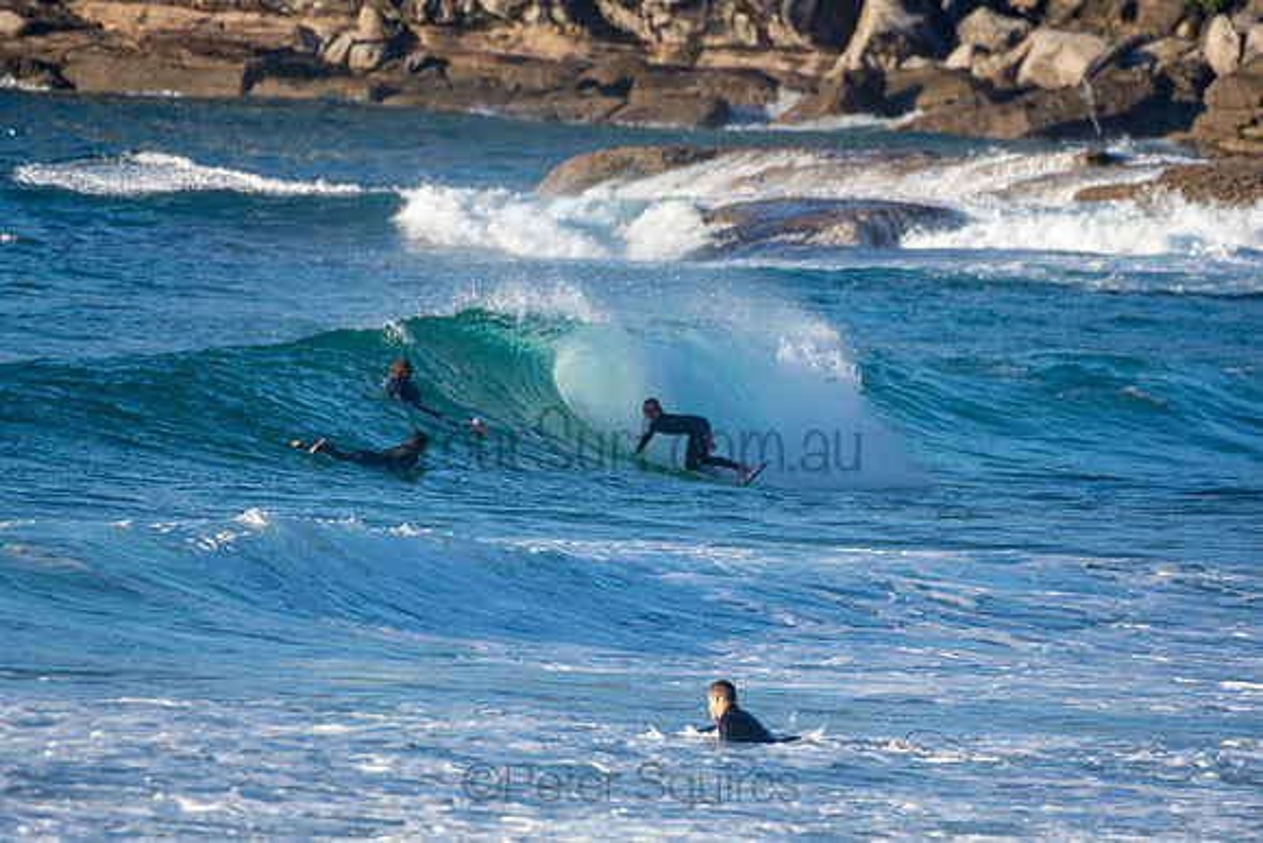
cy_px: 422
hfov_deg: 2.7
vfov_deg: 1.8
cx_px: 632
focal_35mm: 750
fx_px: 26317
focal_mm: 500
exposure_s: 1/1250
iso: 400
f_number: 5.6
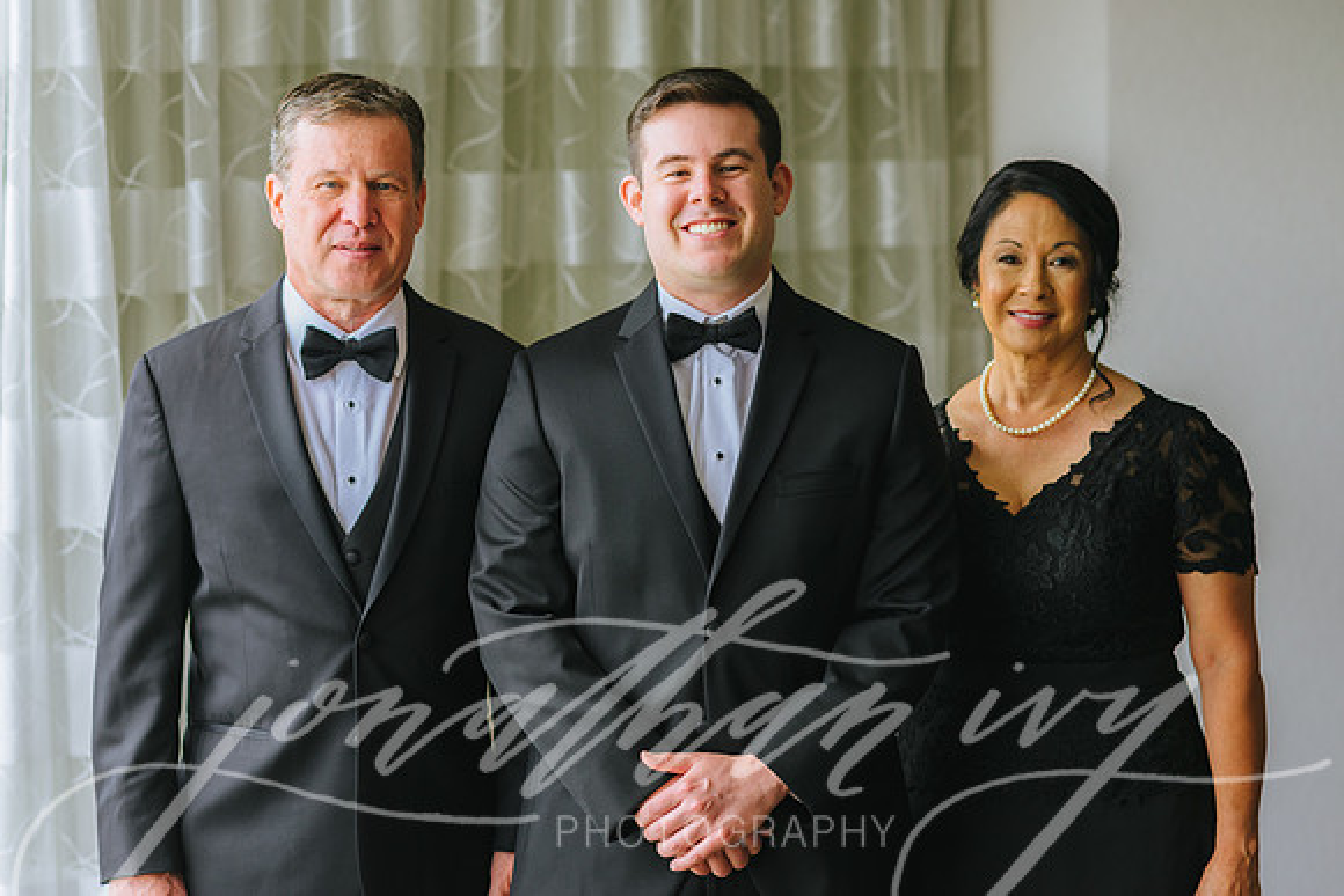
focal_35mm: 85
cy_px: 448
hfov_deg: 23.9
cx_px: 672
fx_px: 3174
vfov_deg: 16.1
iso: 320
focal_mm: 85
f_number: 3.2
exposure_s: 1/160
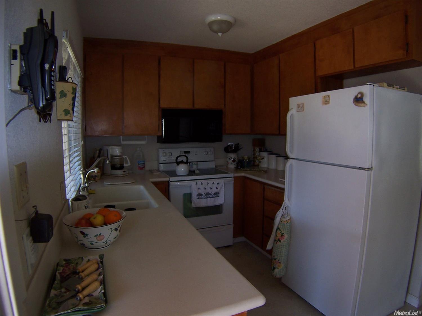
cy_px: 158
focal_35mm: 33
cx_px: 211
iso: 80
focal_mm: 5.5
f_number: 2.8
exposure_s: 1/60
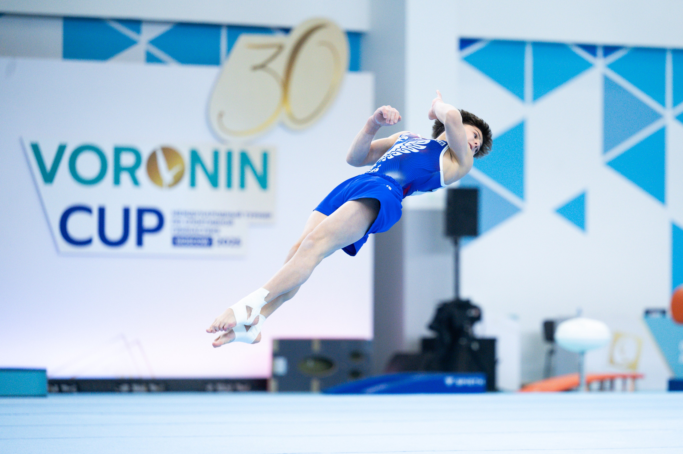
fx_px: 3281
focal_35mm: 173
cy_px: 259
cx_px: 421
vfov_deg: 7.9
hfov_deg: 11.9
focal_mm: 140
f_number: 2.8
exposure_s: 1/1250
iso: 2000
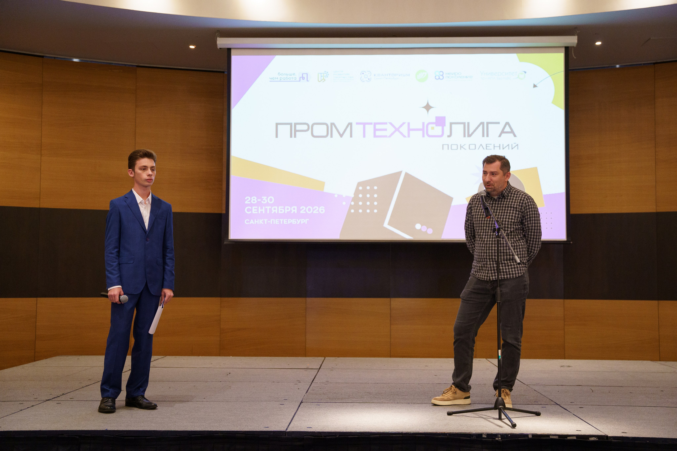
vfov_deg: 29.7
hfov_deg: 43.4
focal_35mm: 45
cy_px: 226
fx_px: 851
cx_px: 339
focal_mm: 45
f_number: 3.2
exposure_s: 1/160
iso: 4000
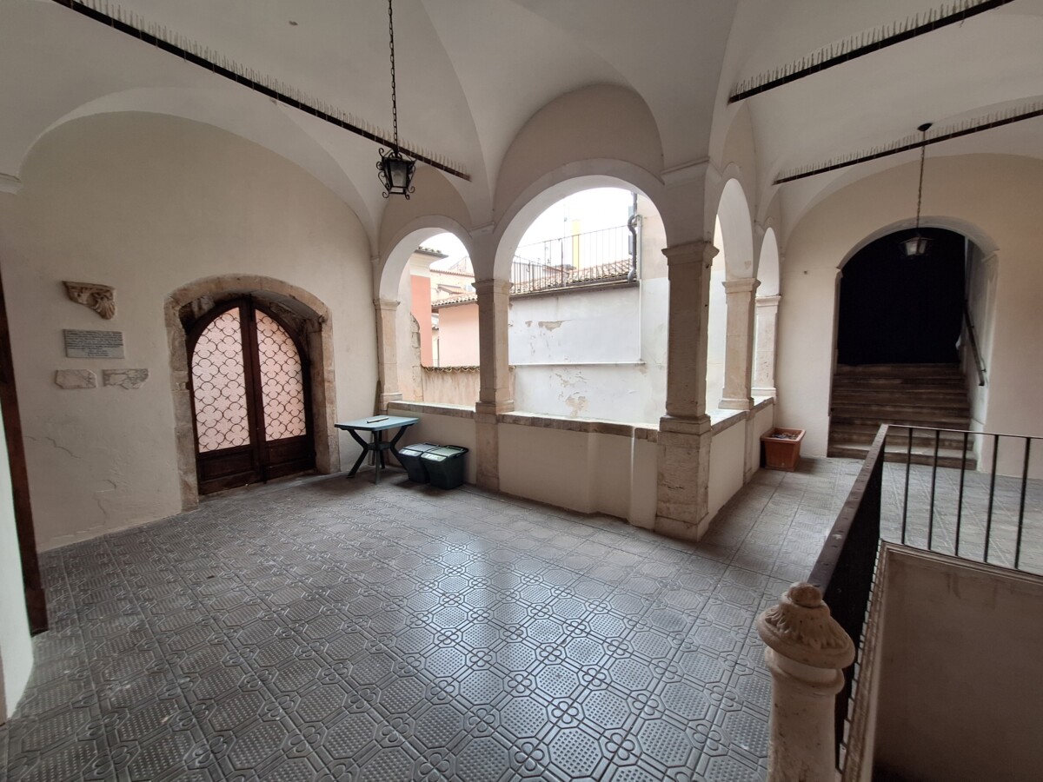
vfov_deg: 89.9
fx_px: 392
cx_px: 522
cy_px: 391
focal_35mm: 13
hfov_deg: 106.2
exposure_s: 1/50
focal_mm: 1.74
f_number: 2.2
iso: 50
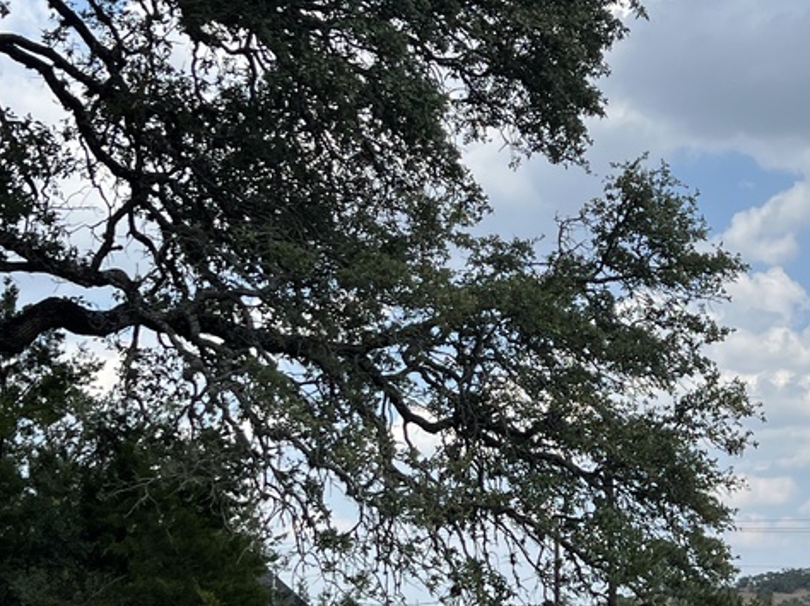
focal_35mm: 79
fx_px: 1848
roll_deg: +1.1
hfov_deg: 24.6
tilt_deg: +10.7
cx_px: 523
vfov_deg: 18.6
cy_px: 292
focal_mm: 5.7
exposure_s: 1/5587
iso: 50
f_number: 1.5
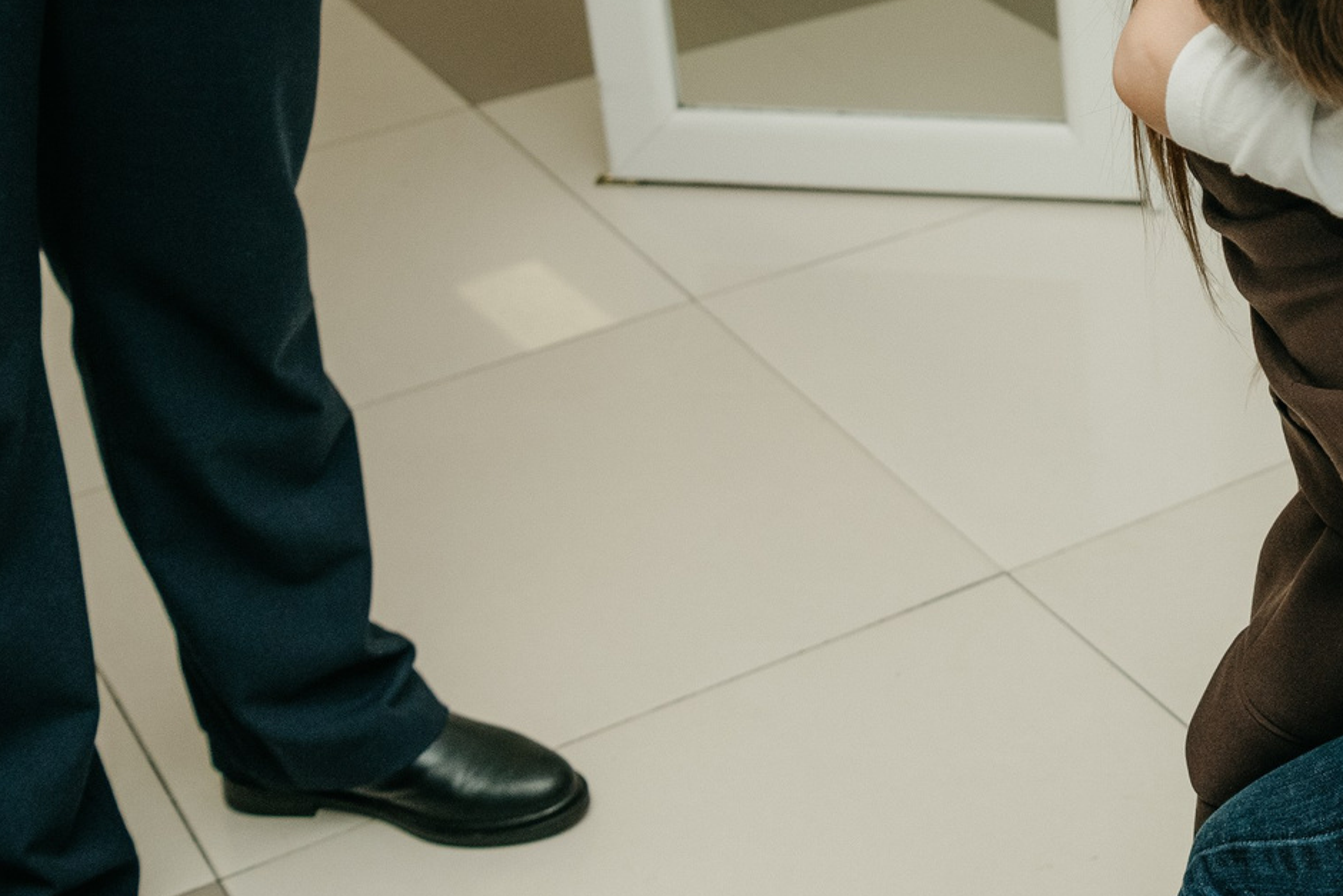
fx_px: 2947
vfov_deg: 17.0
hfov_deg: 23.6
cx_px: 1569
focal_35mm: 79
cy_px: 89
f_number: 4.5
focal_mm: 29
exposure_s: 1/160
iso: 400
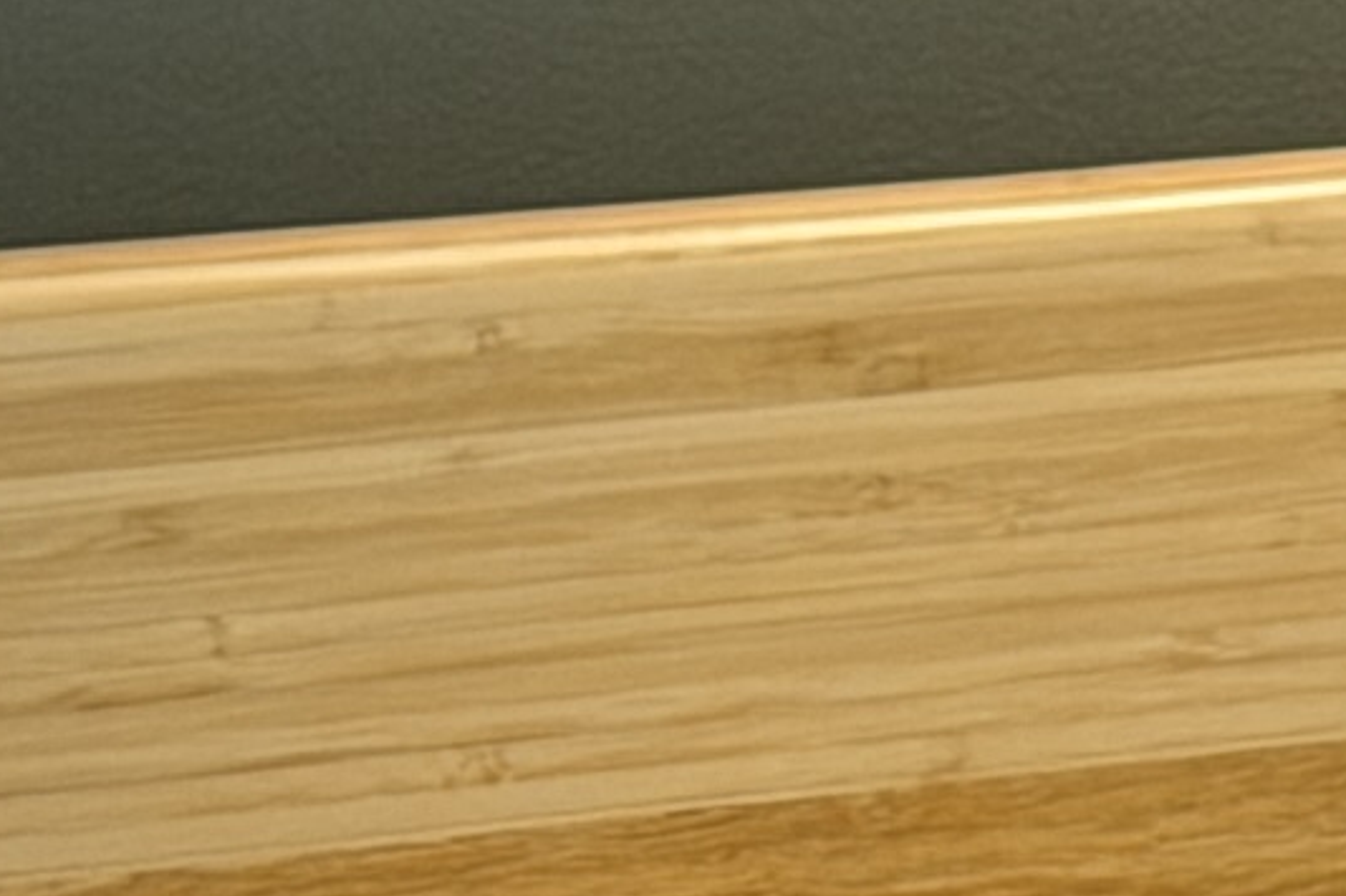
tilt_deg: -6.0
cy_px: -1005
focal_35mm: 378
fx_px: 14128
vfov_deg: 3.6
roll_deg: -0.2
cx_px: 2149
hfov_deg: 5.4
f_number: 1.78
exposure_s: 1/120
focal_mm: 6.76
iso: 50
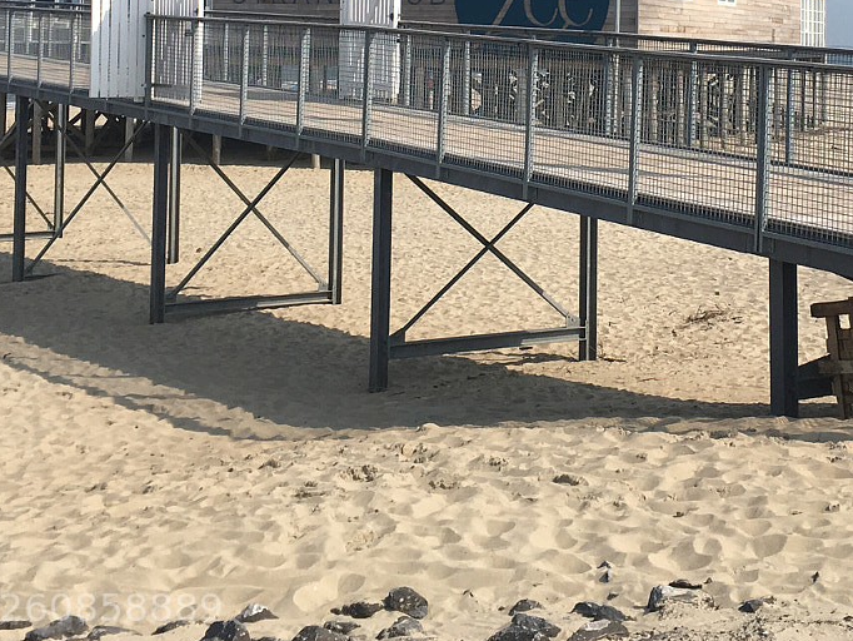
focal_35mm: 68
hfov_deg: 28.4
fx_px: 1676
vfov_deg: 20.7
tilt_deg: +0.5
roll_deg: -0.9
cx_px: 568
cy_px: -45
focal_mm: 4.15
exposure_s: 1/2137
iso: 25
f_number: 2.2
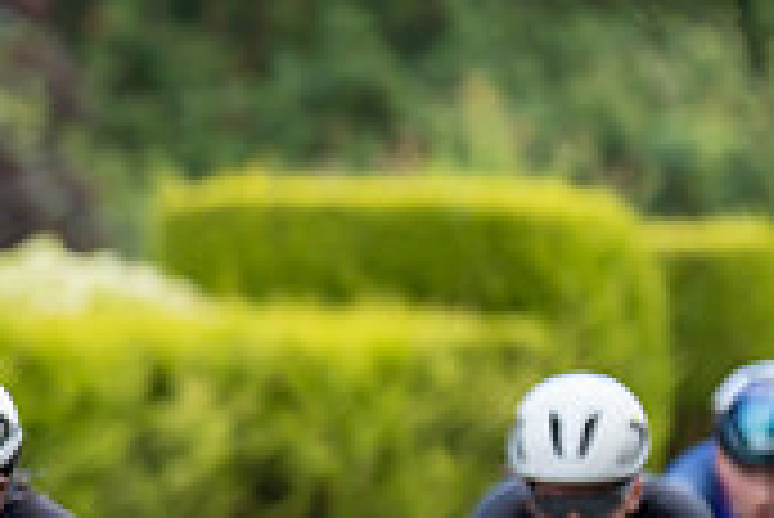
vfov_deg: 2.4
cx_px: -730
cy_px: 563
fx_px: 12265
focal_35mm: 570
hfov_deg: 3.6
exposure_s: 1/500
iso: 640
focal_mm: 129
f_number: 2.8
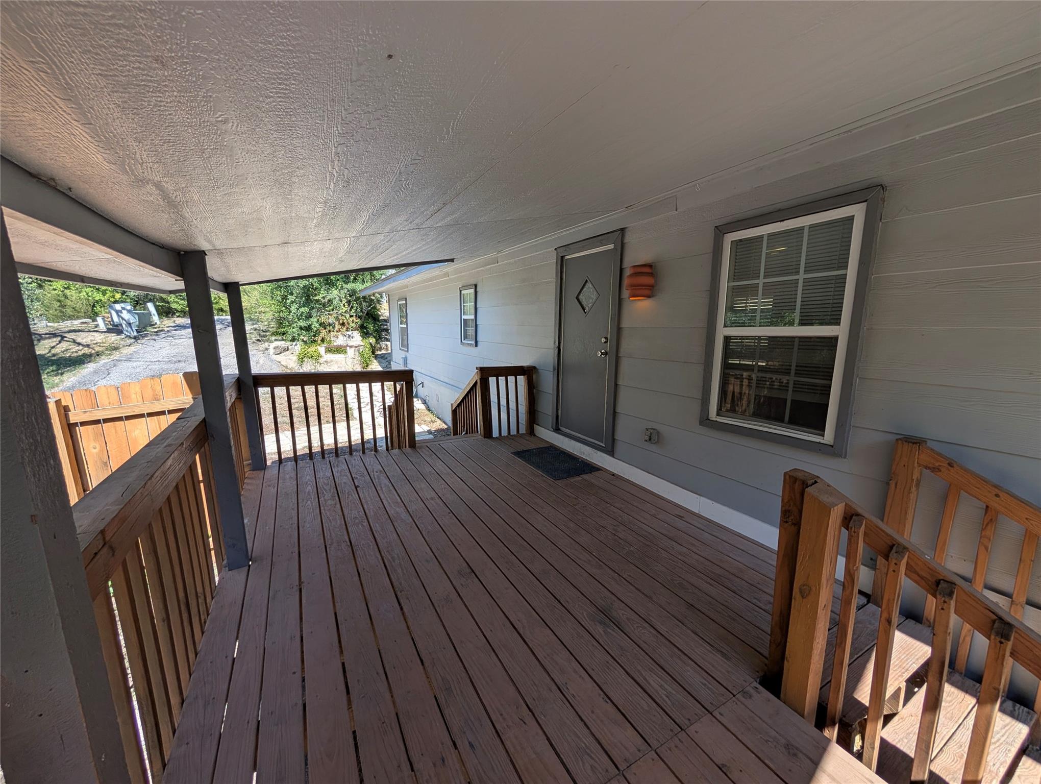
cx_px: 520
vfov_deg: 94.6
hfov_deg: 110.5
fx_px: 361
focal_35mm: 12
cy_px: 392
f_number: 1.7
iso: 46
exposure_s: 1/1195
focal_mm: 2.02
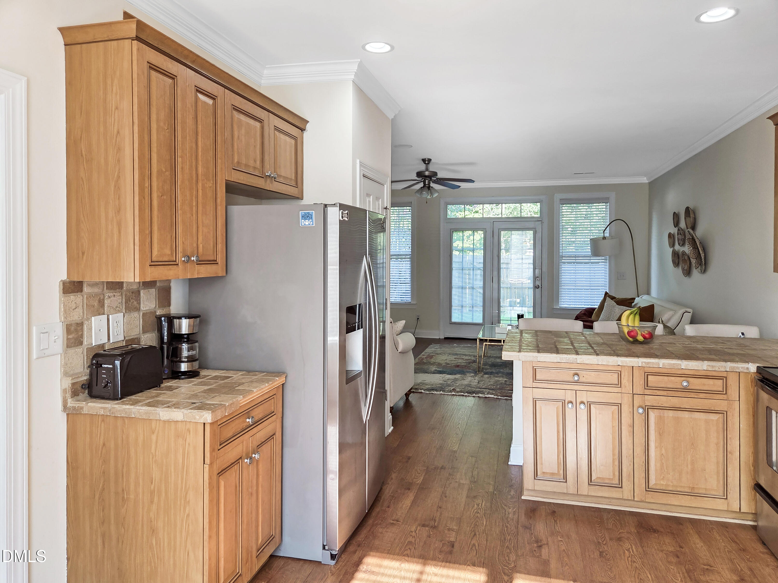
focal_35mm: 23
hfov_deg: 73.9
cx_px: 389
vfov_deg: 58.9
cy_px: 292
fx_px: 517
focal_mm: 5.4
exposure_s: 1/120
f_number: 1.8
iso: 80
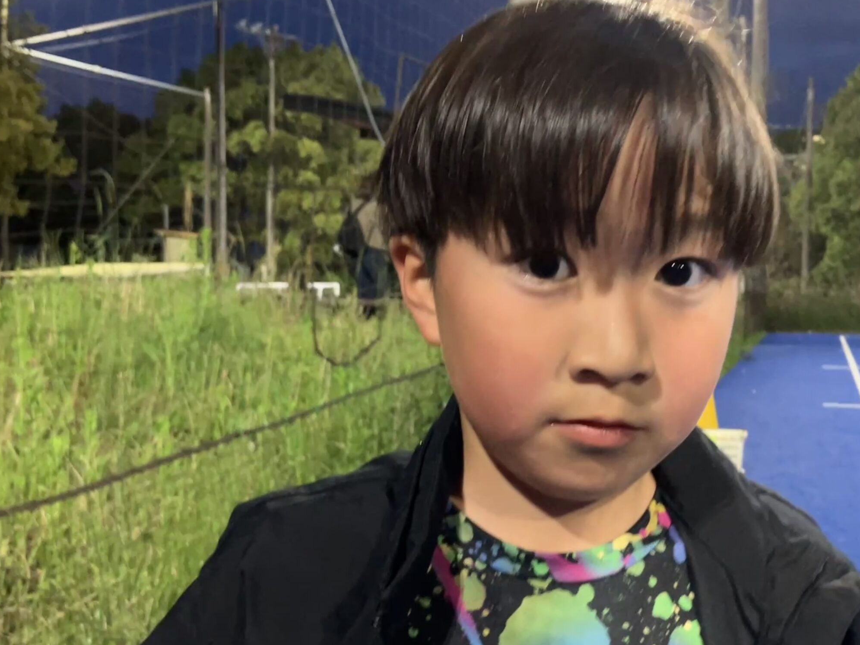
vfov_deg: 39.7
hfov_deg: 51.4
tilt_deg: -5.1
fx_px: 894
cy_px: 328
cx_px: 432
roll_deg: -0.6
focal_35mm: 36
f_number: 1.8
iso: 500
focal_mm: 3.99
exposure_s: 1/30
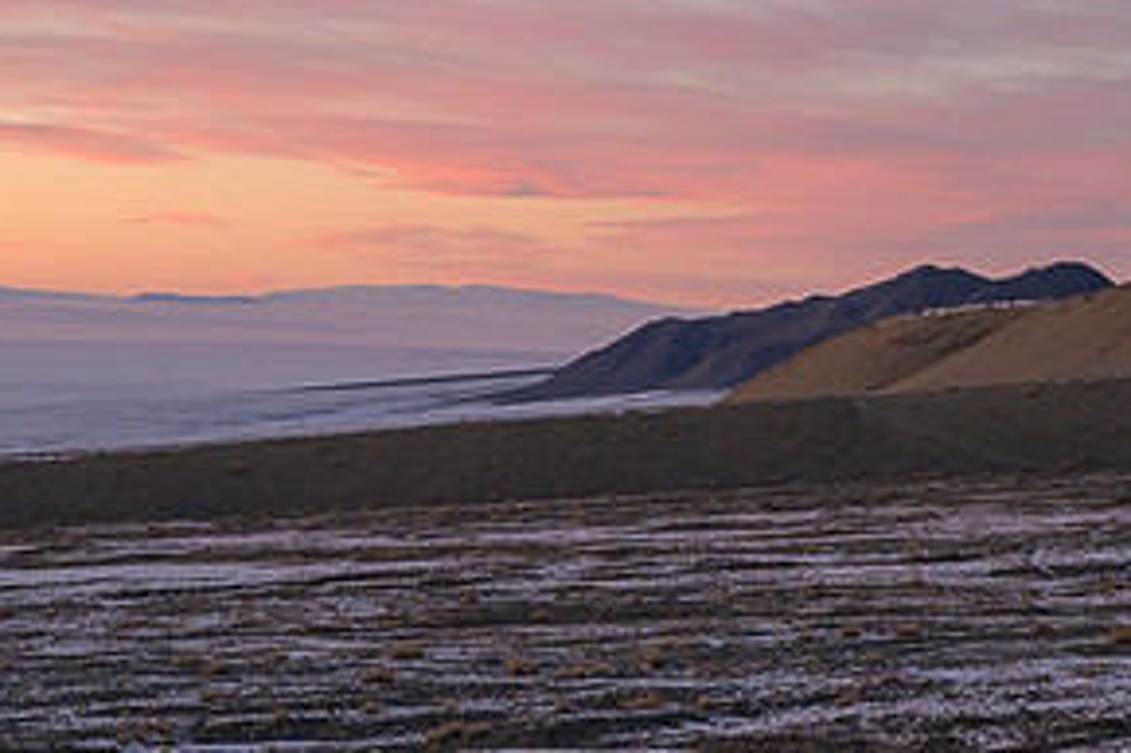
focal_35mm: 96
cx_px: 593
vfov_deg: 14.1
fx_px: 3014
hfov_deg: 21.3
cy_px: 101
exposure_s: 1/40
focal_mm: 48
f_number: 7.1
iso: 320
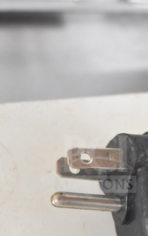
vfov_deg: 21.4
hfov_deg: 13.5
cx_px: 95
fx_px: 624
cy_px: 164
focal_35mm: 97
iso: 7200
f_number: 5
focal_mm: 45
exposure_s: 1/80
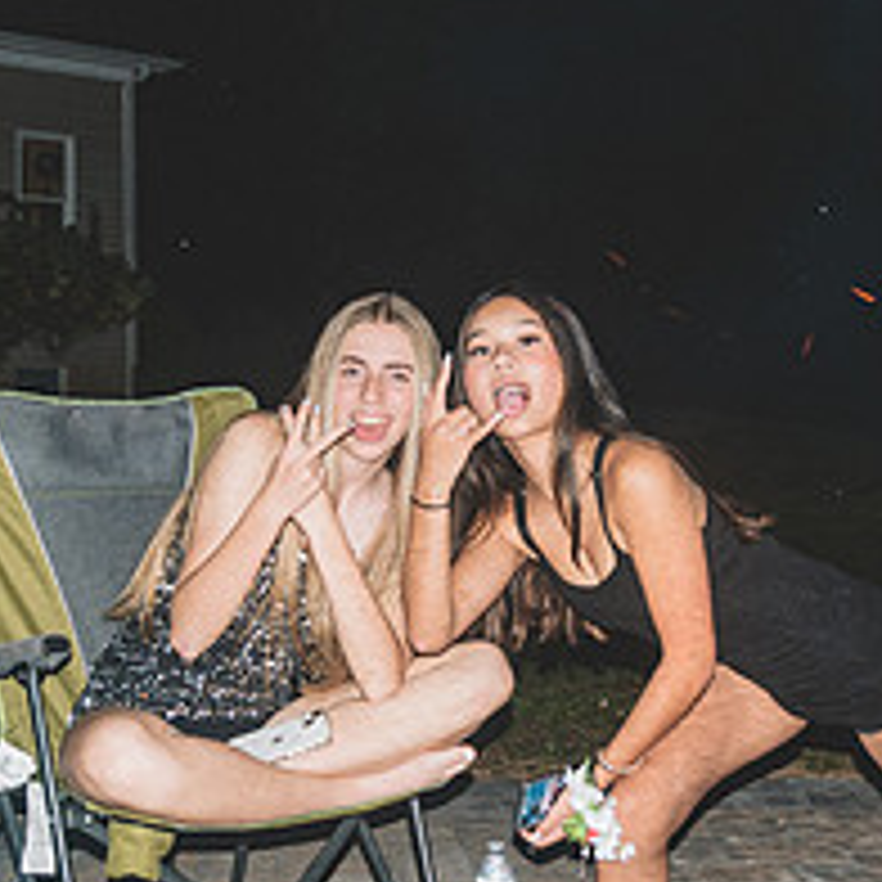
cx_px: 406
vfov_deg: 27.3
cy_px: 374
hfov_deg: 27.3
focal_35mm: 63
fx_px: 1816
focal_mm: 24
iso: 500
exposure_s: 1/60
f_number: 4.5
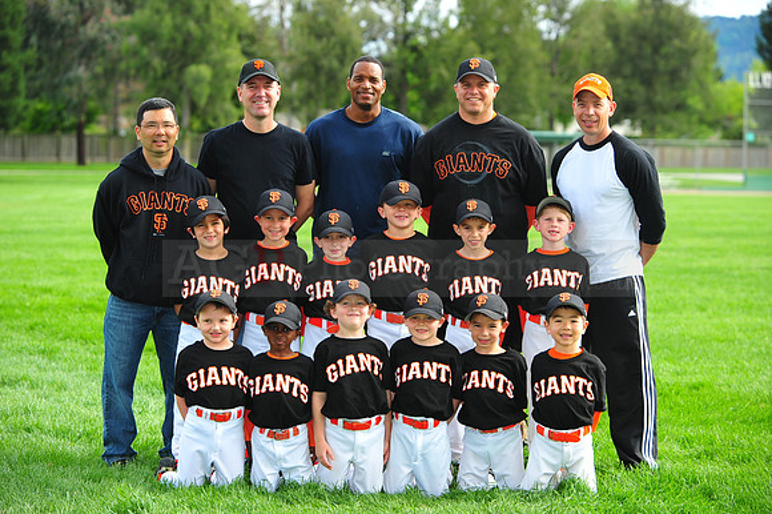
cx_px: 386
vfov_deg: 13.0
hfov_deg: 19.5
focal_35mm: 105
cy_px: 257
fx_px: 2250
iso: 400
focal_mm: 105
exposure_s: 1/800
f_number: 4.5
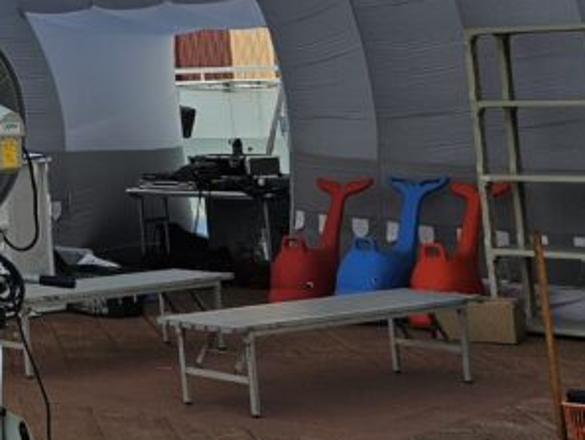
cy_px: -101
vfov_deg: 14.4
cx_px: -538
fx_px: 1674
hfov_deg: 16.0
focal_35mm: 99
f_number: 1.8
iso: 25
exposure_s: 1/2128
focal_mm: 5.4
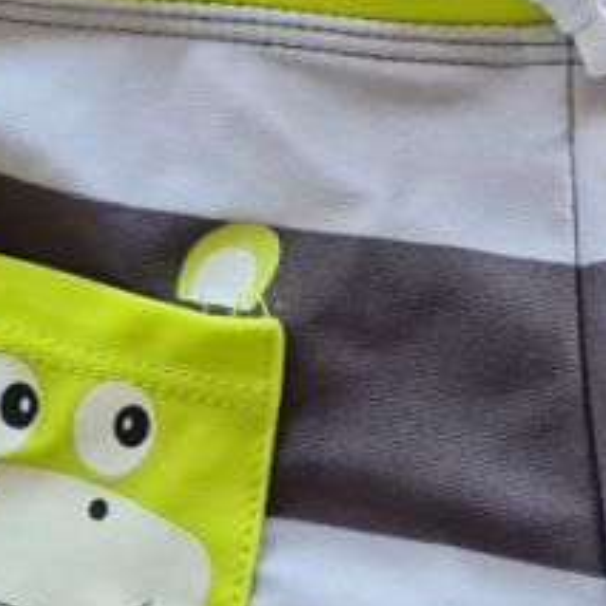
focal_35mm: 108
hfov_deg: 15.9
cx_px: 563
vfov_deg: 16.1
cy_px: 199
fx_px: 2139
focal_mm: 5.4
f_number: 1.8
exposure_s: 1/100
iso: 320
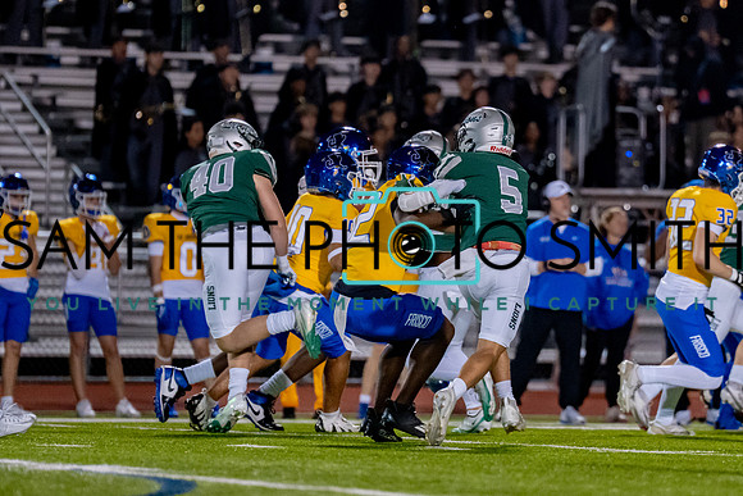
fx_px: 7935
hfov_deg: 5.4
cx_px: 493
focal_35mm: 384
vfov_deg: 3.6
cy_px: 214
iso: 3200
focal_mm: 200
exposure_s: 1/1000
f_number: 2.8
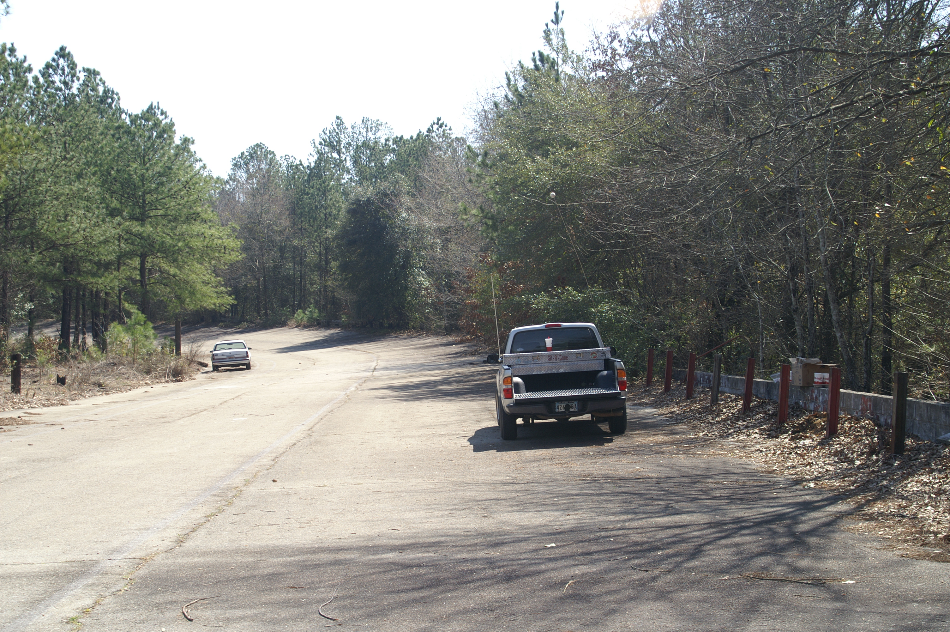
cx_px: 475
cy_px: 316
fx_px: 1384
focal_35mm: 52
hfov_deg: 37.9
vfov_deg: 25.7
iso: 100
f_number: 9
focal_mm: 35
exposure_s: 1/100
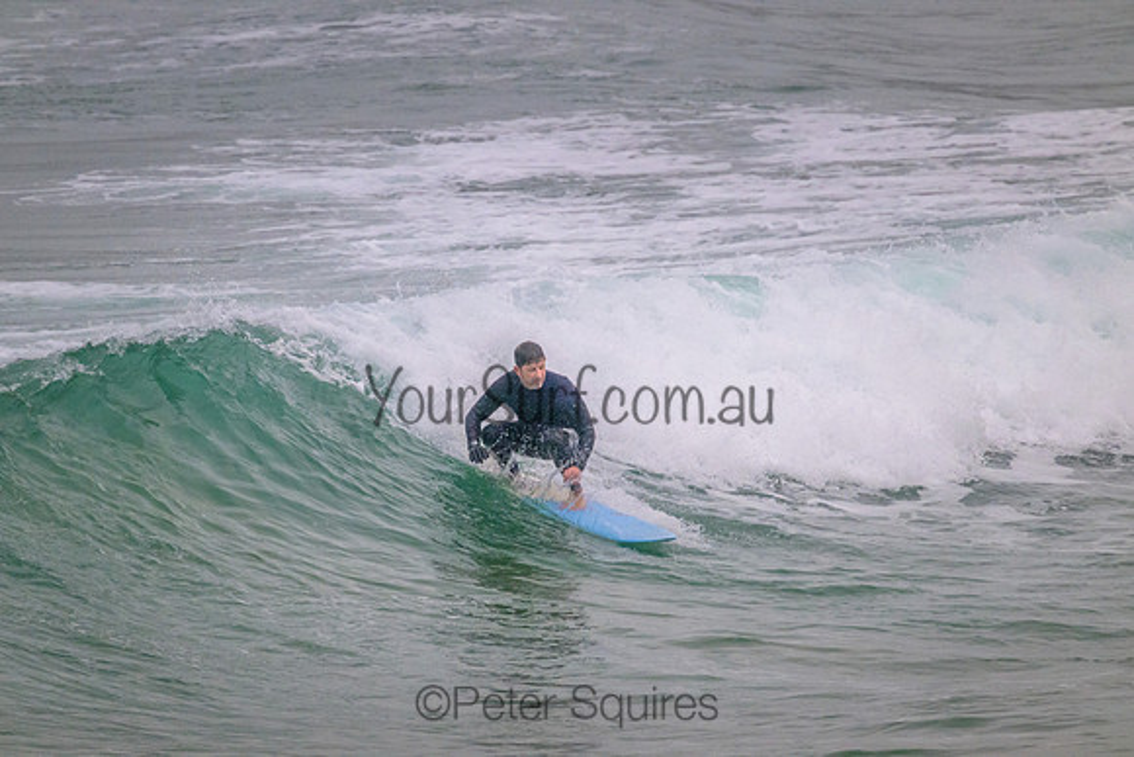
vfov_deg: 1.7
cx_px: 567
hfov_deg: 2.6
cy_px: 378
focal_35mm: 800
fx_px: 25205
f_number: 11
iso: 4000
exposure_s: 1/1250
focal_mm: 800
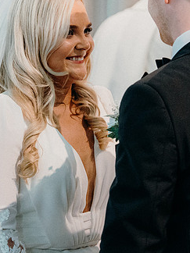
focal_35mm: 181
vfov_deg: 10.9
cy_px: 105
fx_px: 1325
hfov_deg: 8.2
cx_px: 127
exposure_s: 1/160
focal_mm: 70
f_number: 3.5
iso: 5000
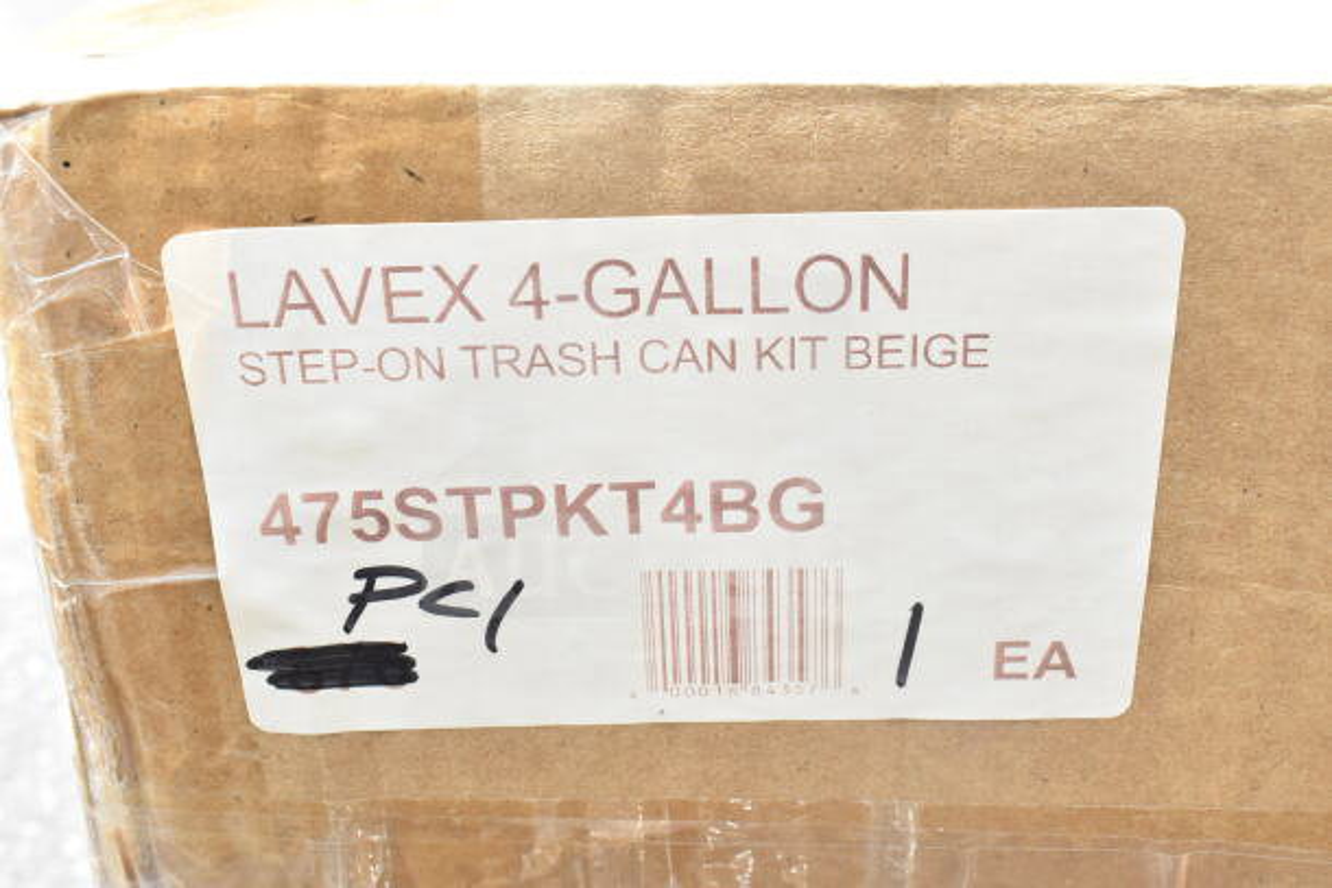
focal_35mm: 42
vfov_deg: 31.9
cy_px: 444
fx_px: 1554
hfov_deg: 46.4
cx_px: 666
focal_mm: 28
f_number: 11
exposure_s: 1/500
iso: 1600
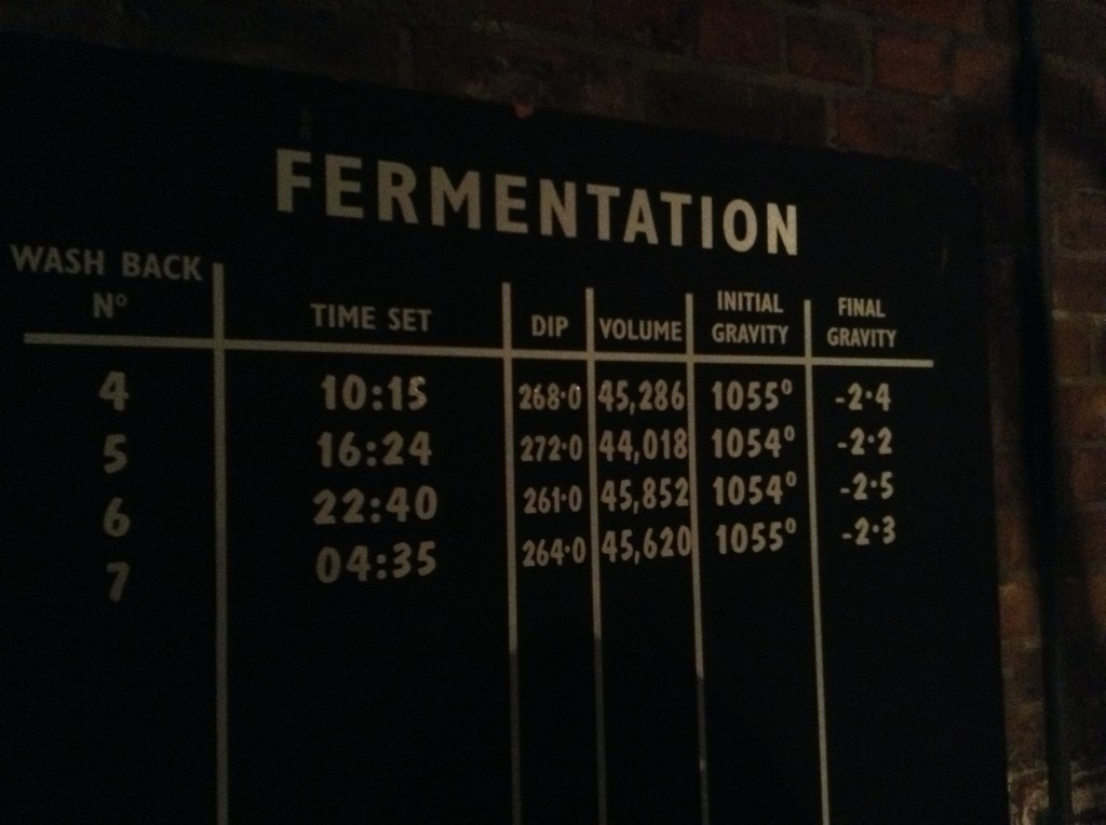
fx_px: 1052
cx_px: 553
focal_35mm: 33
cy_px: 412
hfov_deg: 55.4
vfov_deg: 42.8
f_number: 2.4
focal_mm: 3.3
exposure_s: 1/15
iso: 640
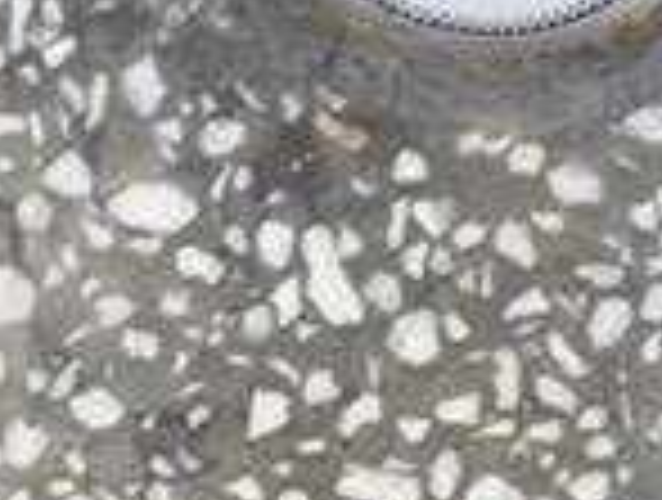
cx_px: 453
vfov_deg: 5.3
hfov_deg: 7.3
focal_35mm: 271
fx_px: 5195
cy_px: 1342
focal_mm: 4.71
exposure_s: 1/186
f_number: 1.7
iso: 50
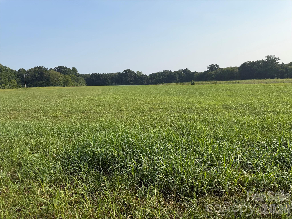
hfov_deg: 71.6
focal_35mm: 24
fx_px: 202
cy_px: 110
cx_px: 146
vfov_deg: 56.8
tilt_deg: -8.2
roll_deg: +2.3
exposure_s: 1/4975
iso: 80
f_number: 1.78
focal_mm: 6.76
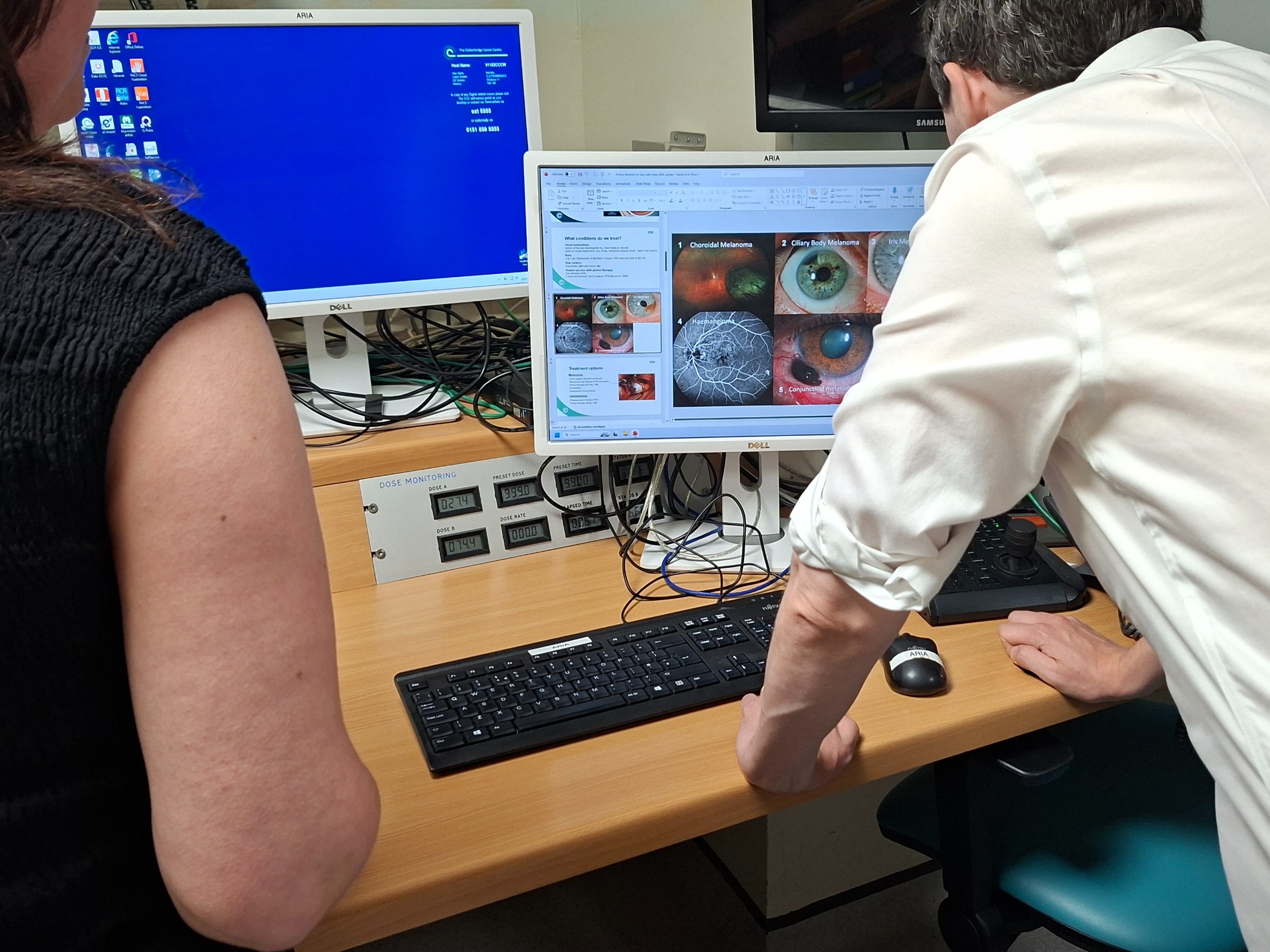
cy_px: 449
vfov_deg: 46.8
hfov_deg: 59.9
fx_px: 1101
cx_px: 686
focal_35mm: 30
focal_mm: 5.54
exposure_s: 1/100
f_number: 1.8
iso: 160
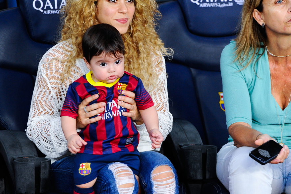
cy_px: 88
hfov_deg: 7.5
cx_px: 176
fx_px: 2206
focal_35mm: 273
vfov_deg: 5.0
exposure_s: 1/400
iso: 1600
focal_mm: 200
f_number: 3.5
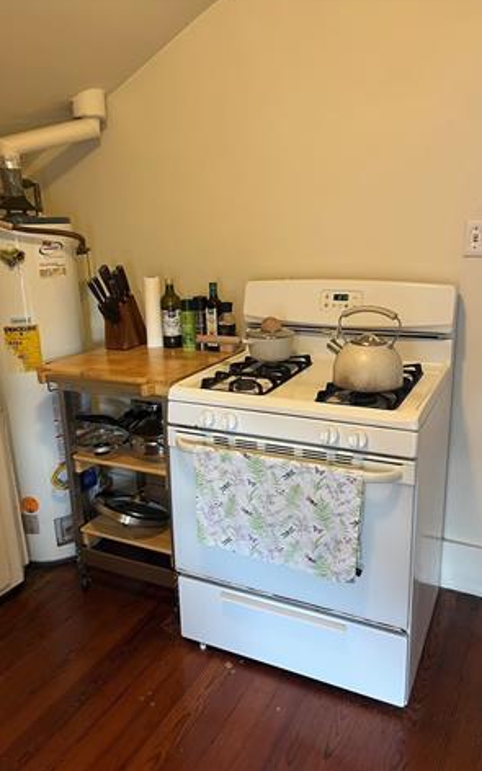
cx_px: 242
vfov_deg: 66.5
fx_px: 588
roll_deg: +2.1
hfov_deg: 44.5
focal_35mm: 28
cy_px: 381
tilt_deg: -16.0
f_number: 1.6
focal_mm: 5.1
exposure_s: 1/60
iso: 200
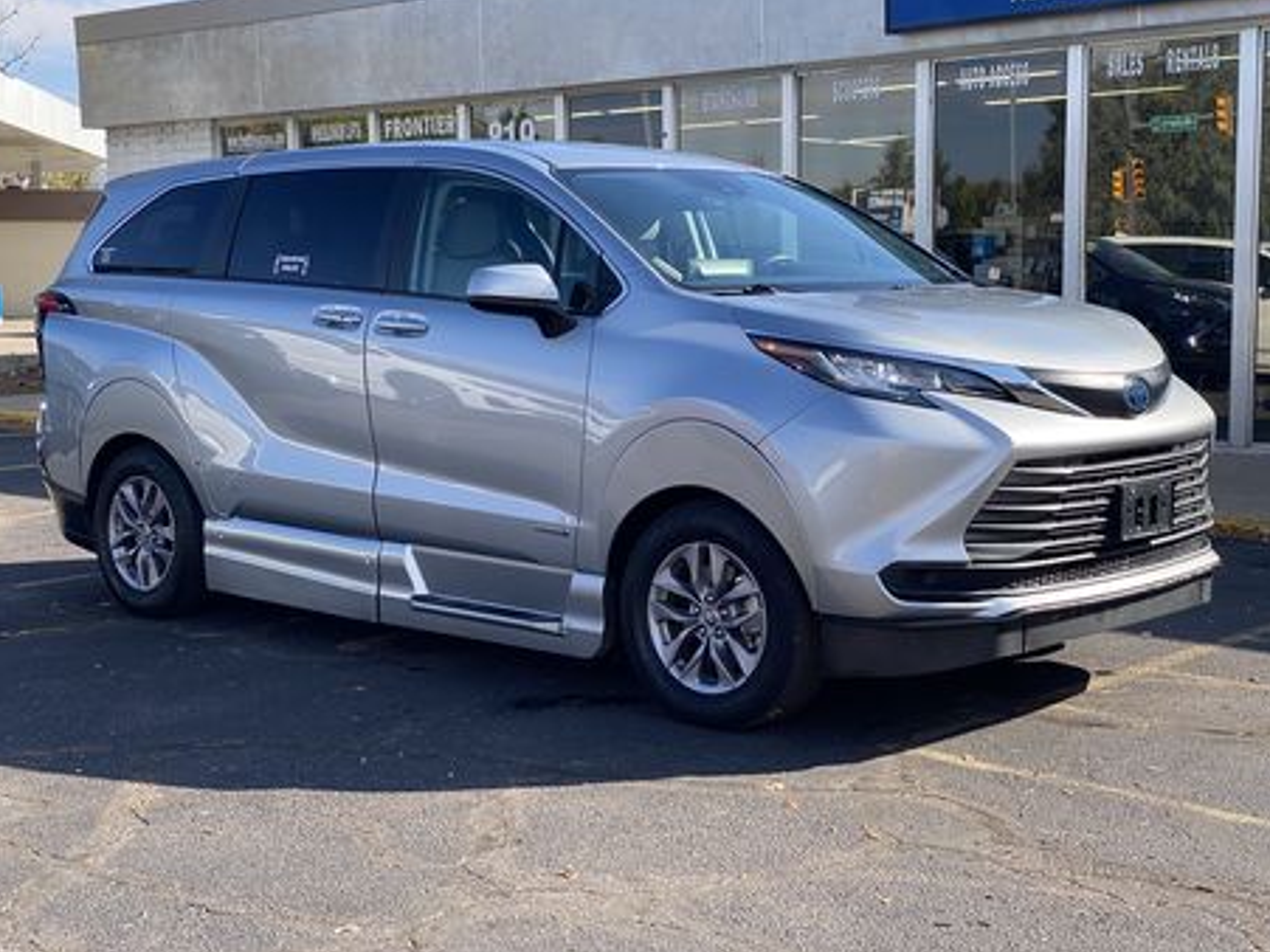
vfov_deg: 27.0
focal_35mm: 54
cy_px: 463
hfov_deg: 35.6
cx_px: 634
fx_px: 1981
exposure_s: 1/749
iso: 20
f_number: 2
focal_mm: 6
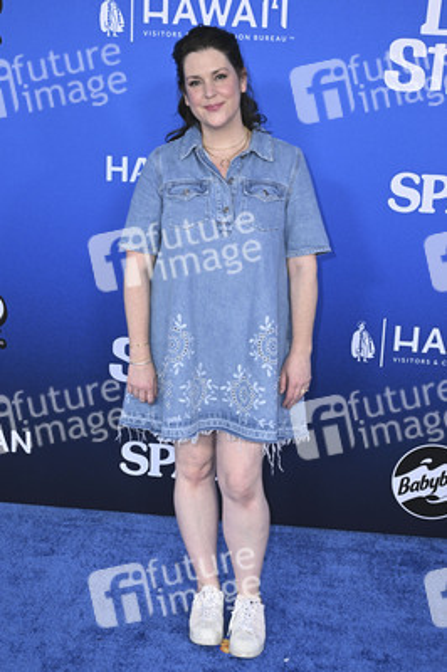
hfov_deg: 26.9
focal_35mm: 50
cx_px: 224
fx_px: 933
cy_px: 336
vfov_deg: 39.6
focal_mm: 50
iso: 1600
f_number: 6.3
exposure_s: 1/200
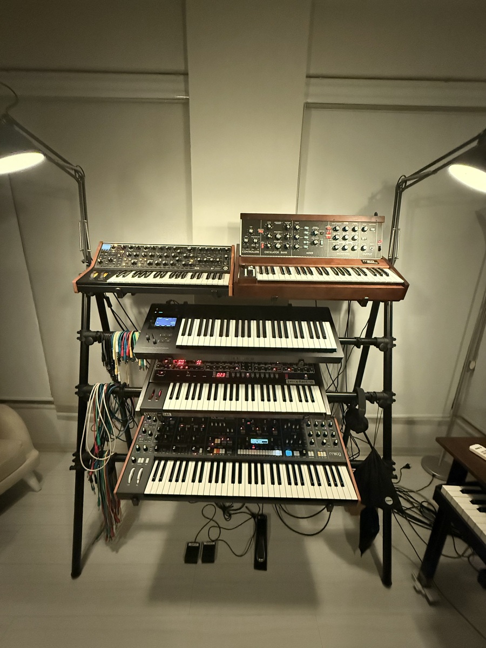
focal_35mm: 14
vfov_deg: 102.1
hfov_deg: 85.7
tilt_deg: -15.1
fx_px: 262
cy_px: 324
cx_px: 243
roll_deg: -2.3
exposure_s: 1/56
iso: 1250
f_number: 2.2
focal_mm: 2.22
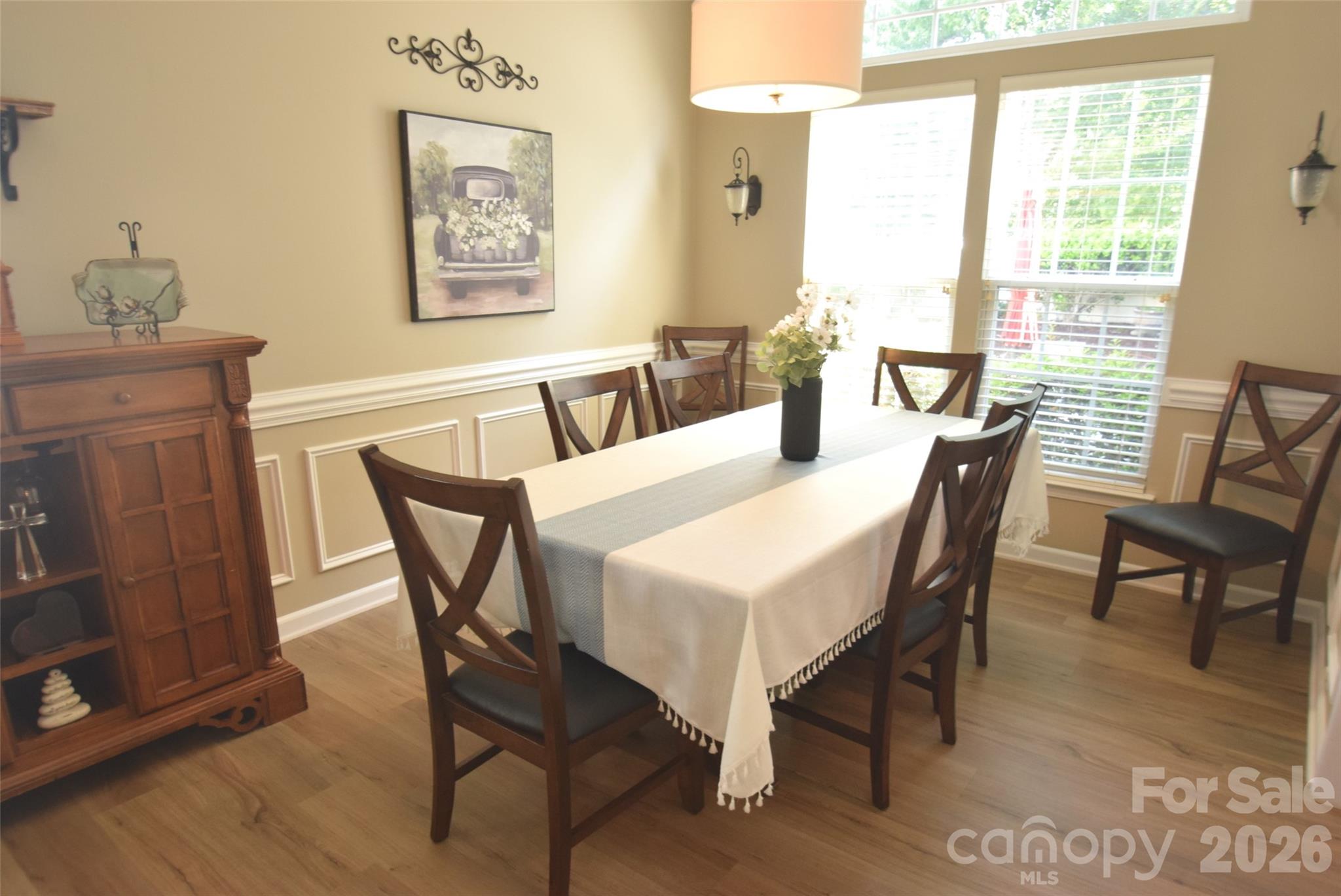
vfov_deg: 59.6
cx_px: 670
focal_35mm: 21
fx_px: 783
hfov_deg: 81.2
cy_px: 448
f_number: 4.5
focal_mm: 14
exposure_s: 1/80
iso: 800
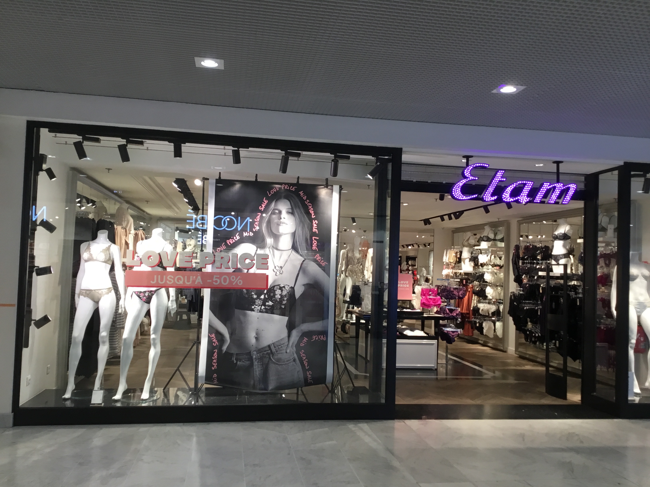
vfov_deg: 45.4
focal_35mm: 31
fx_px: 582
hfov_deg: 58.4
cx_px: 325
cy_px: 244
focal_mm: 3.3
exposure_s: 1/33
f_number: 2.4
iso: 32
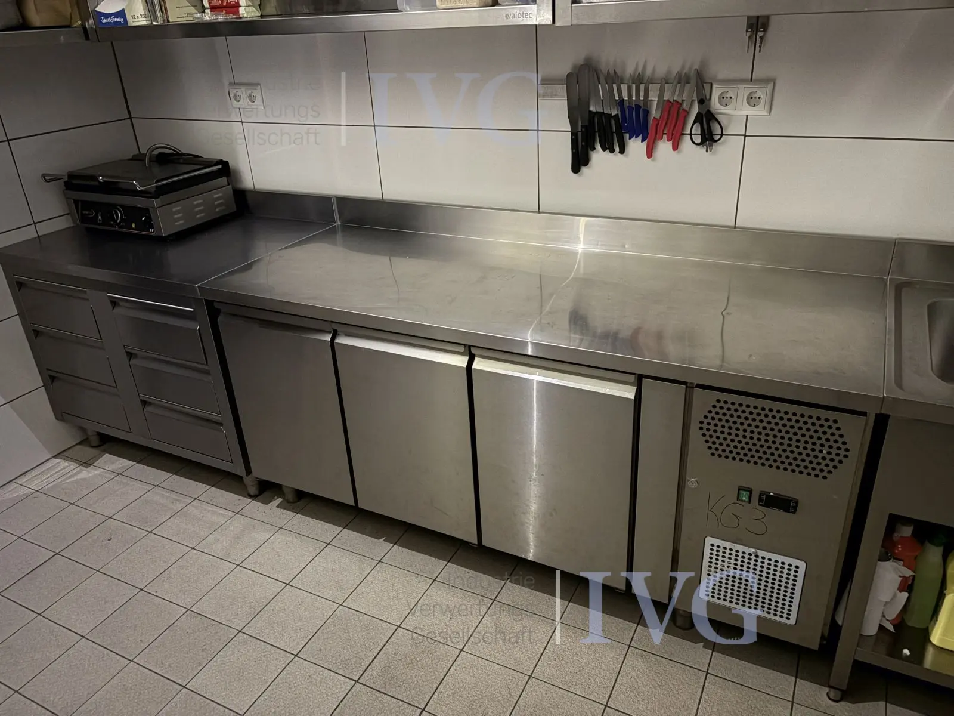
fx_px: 717
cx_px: 477
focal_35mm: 26
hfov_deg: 67.3
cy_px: 358
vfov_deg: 53.1
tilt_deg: -26.1
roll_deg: +3.5
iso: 1000
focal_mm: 5.96
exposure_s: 1/15
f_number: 1.6
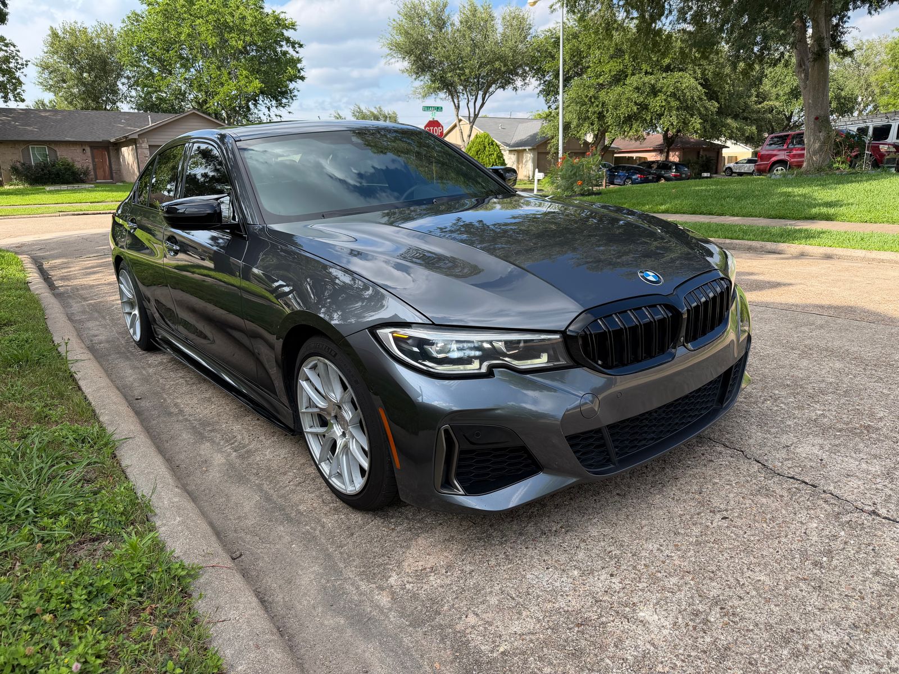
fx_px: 623
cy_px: 337
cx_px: 450
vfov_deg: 56.8
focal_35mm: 24
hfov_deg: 71.6
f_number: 1.78
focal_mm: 6.76
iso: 100
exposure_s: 1/1410
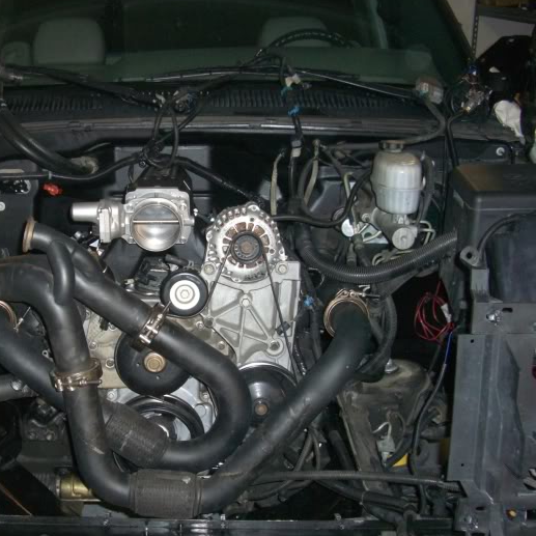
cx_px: 138
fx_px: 911
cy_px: 285
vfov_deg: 32.8
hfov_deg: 32.2
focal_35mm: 52
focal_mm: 7.9
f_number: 2.8
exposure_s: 1/60
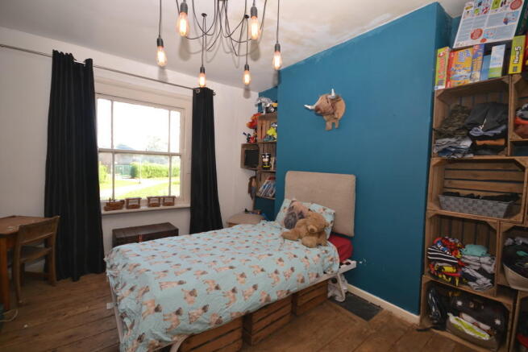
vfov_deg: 77.4
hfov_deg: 100.4
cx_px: 264
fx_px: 220
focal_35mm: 15
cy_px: 176
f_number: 4
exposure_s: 1/60
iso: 100
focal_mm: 10
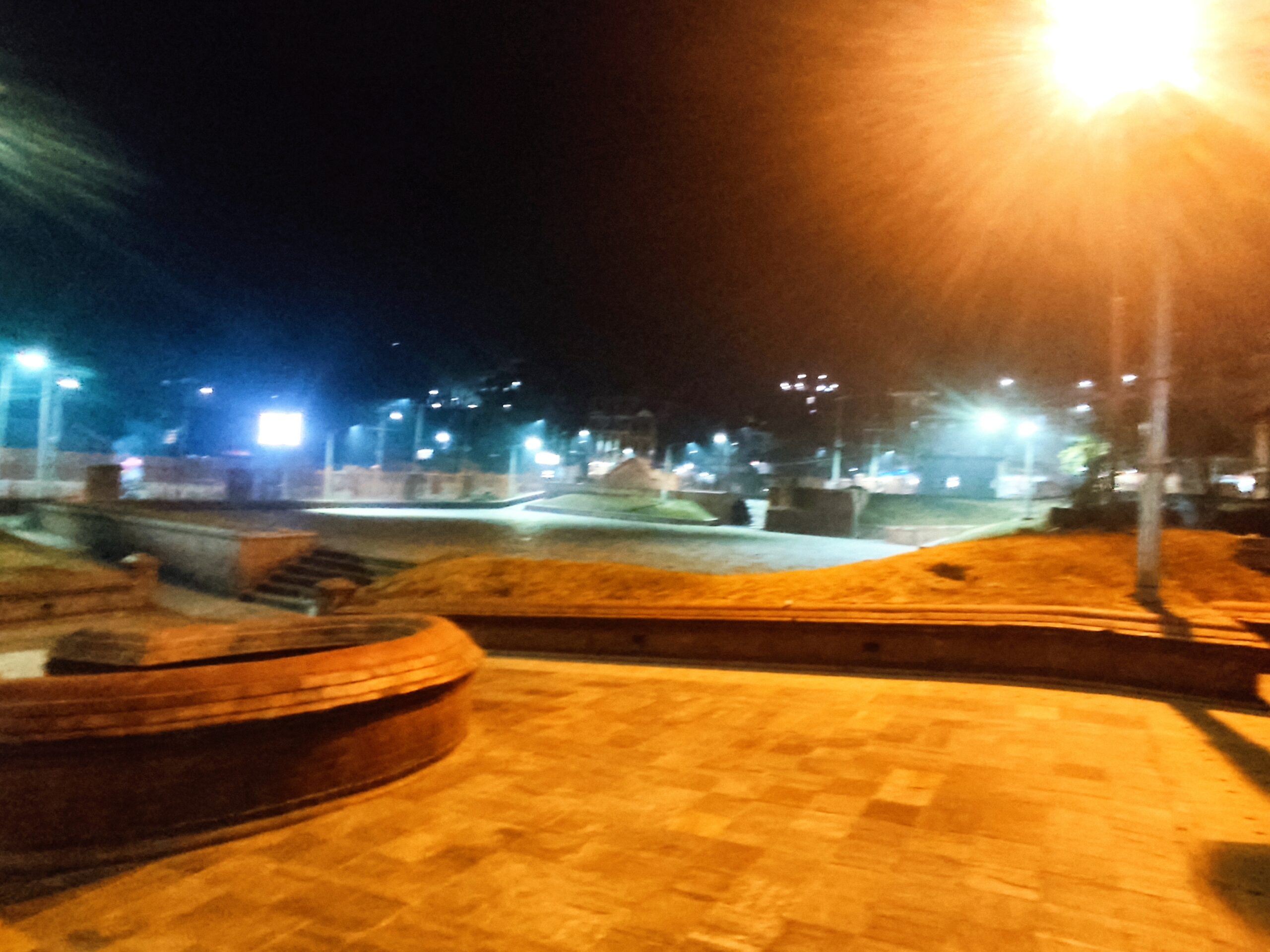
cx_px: 635
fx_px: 734
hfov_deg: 81.7
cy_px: 476
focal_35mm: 20
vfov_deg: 66.0
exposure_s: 1/25
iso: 763
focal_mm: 1.6
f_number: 2.2
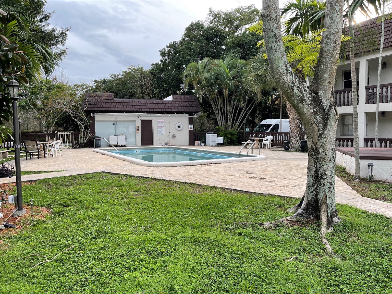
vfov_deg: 54.9
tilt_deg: -3.9
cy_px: 147
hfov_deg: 69.4
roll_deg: +0.3
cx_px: 196
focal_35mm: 25
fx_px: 283
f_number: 1.6
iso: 32
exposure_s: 1/356
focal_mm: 5.1
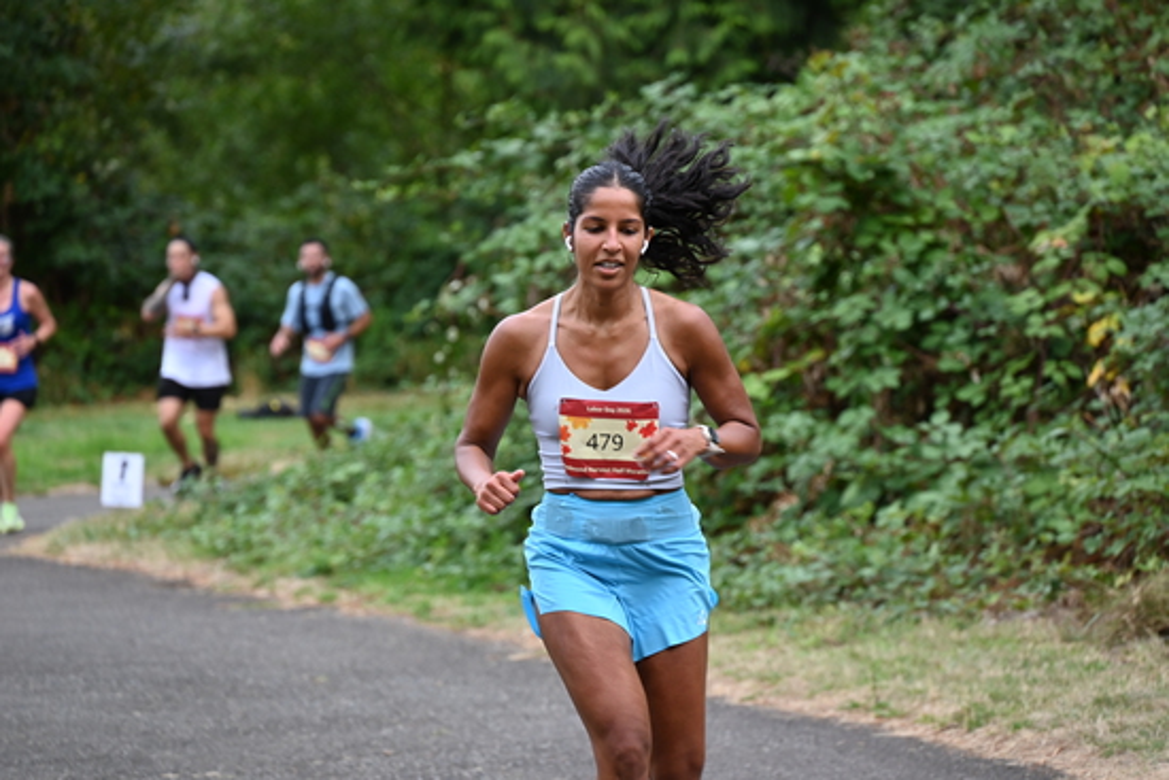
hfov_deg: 10.3
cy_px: 390
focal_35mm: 200
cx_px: 584
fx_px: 6496
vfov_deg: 6.9
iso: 500
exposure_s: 1/250
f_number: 6.3
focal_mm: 200
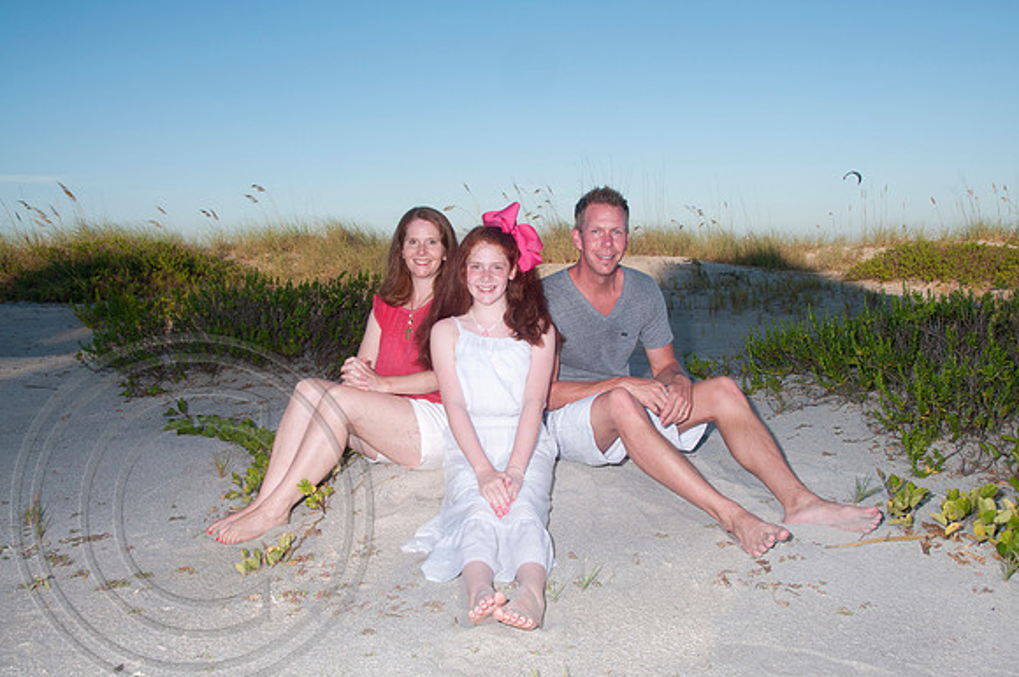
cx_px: 510
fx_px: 933
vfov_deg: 39.9
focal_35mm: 33
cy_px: 338
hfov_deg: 57.3
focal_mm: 22
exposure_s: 1/250
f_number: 10
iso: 100
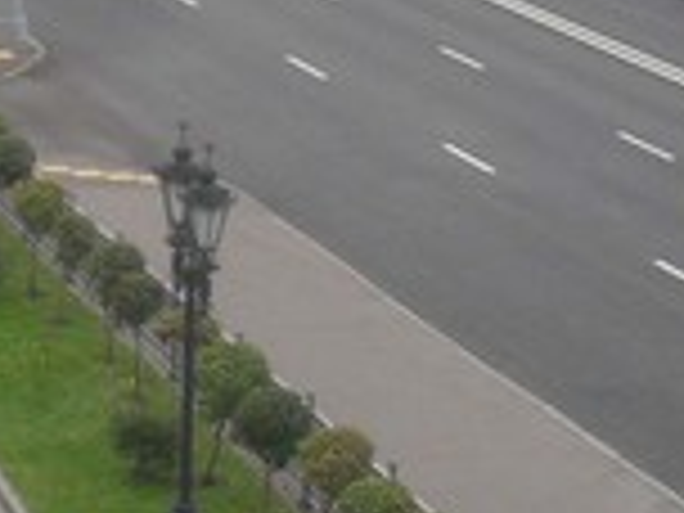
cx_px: 72
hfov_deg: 15.6
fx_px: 2470
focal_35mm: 125
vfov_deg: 11.8
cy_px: 34
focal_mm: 6.3
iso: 80
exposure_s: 1/350
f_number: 2.8
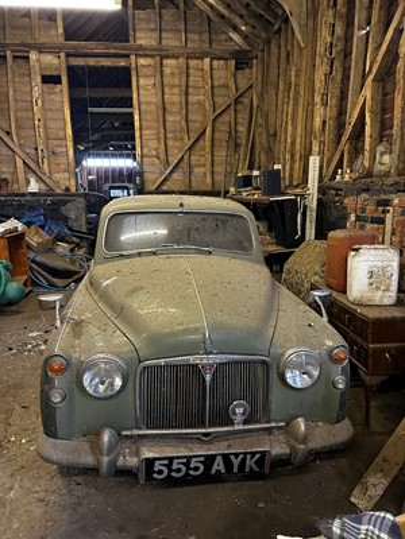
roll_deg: +0.7
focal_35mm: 24
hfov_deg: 56.8
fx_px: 374
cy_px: 270
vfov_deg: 71.6
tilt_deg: -8.7
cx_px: 202
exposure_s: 1/50
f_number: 1.78
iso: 800
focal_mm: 6.86
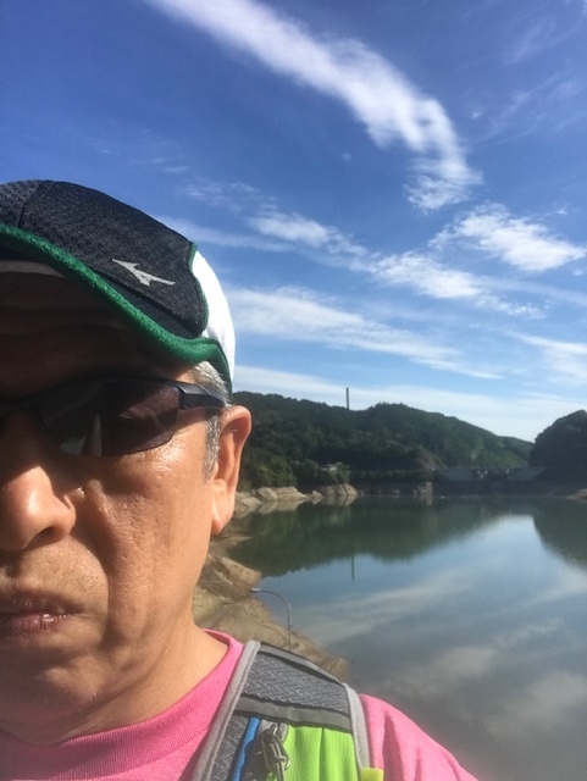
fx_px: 723
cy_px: 390
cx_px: 294
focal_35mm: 32
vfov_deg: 56.8
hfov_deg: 44.2
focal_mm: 2.87
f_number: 2.2
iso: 25
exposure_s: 1/1404
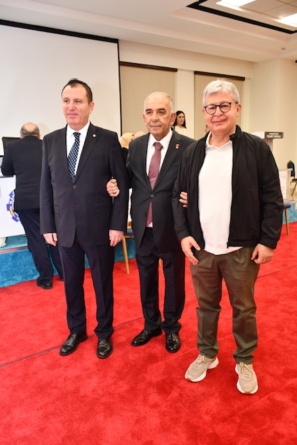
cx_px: 148
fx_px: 371
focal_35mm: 30
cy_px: 222
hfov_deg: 43.6
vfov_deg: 61.9
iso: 500
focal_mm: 20
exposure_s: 1/60
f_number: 4
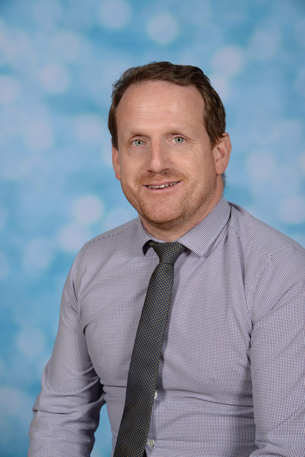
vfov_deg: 20.4
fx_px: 1270
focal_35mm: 100
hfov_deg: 13.7
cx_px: 152
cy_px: 228
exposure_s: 1/160
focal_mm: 100
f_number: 11
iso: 100
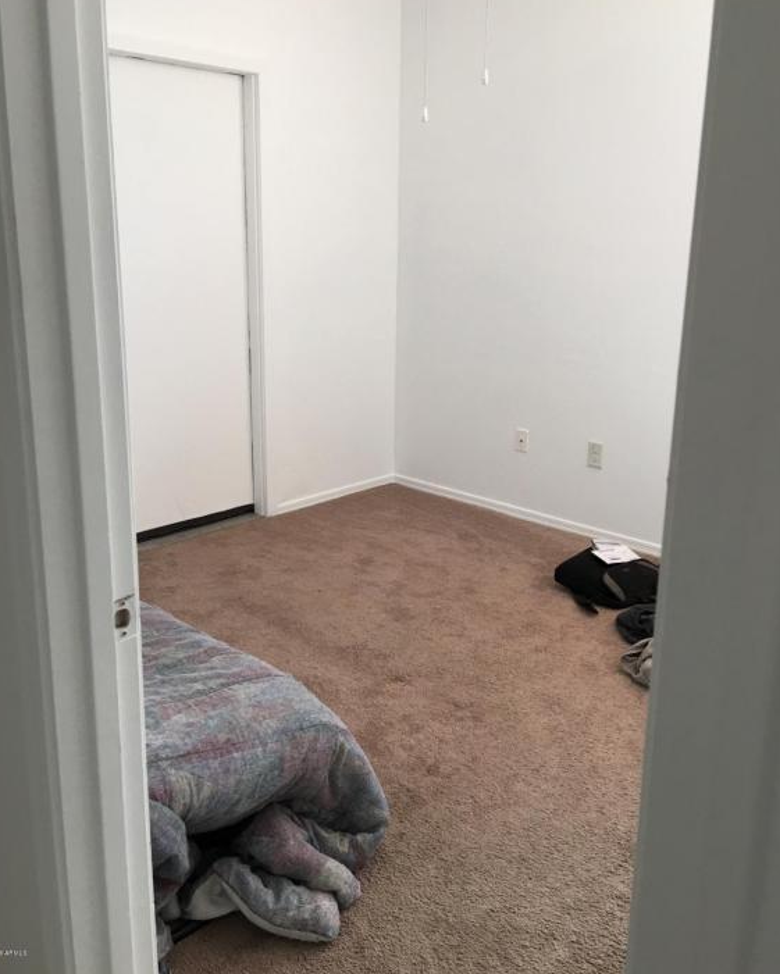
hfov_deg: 47.1
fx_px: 894
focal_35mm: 31
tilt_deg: -14.2
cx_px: 385
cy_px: 453
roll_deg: -1.6
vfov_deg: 57.1
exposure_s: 1/33
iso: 32
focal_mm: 4.15
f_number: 2.2
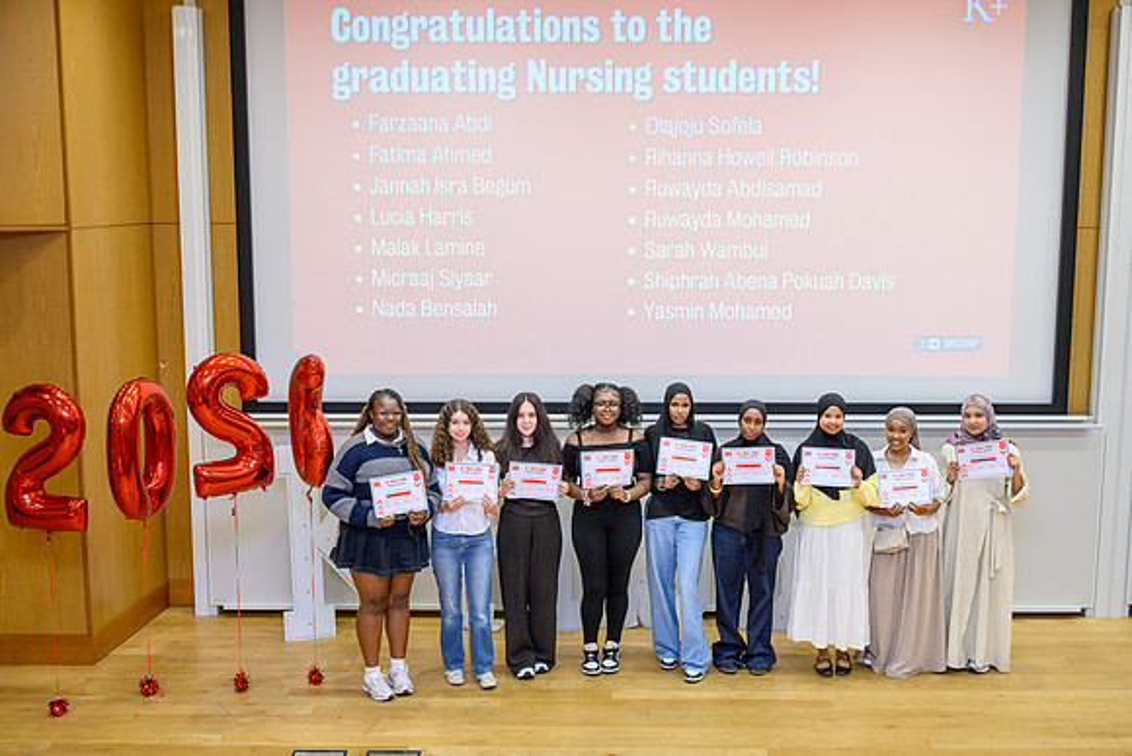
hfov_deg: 48.0
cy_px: 378
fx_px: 1270
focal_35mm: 40
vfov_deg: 33.1
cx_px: 566
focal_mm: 40
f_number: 2.8
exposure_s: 1/200
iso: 1250
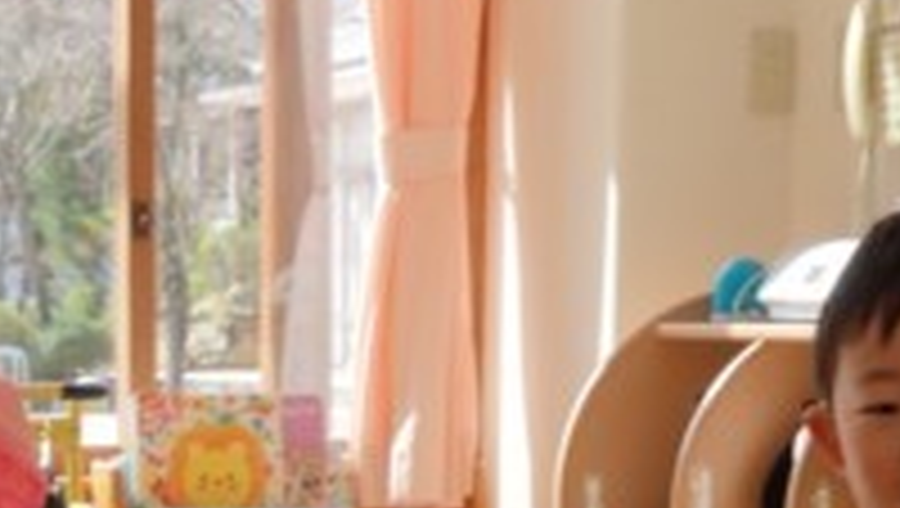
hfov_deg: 14.2
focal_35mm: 150
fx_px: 3583
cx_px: 198
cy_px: 1180
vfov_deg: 7.6
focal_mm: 10.4
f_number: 5.6
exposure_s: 1/125
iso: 125
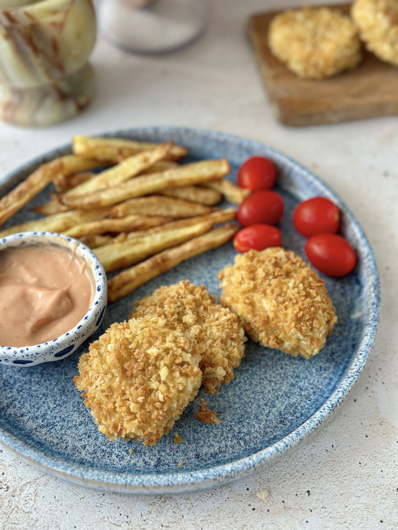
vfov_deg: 39.7
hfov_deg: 30.3
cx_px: 199
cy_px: 265
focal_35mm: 48
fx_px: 736
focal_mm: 6.86
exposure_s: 1/240
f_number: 1.8
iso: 80
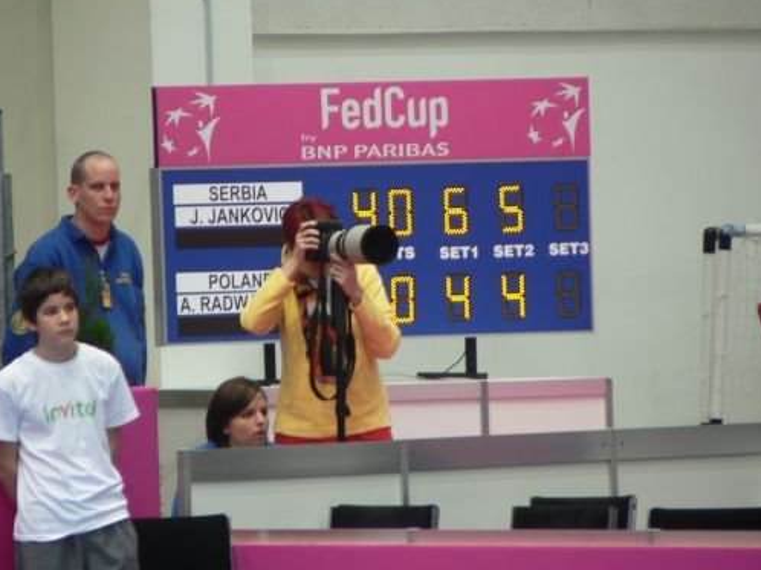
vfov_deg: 3.1
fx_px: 10679
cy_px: 290
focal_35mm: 486
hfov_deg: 4.1
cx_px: 355
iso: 100
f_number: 3.3
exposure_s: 1/30
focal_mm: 72
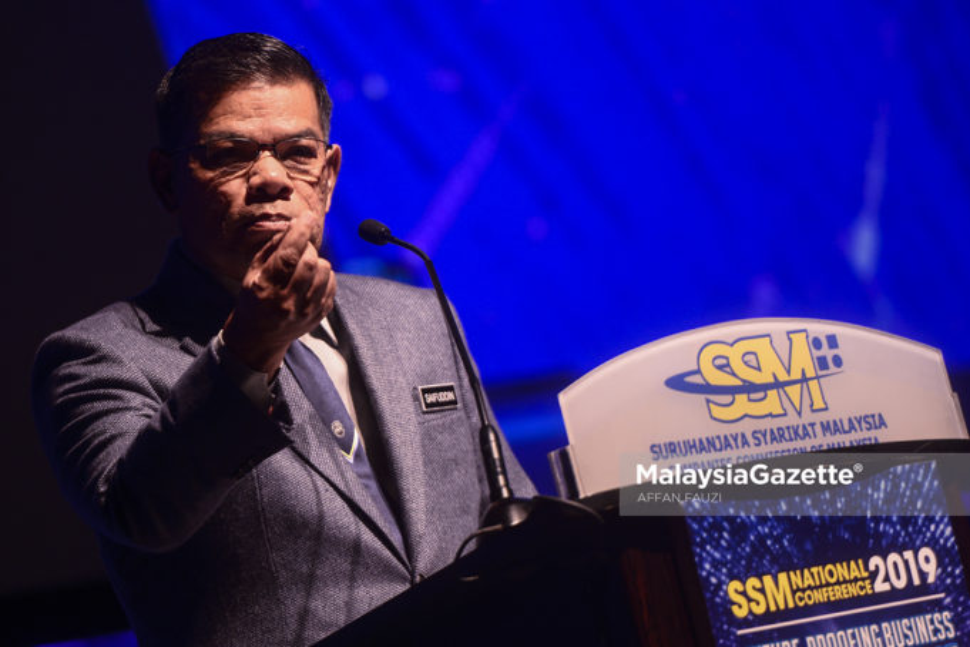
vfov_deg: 6.9
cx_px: 485
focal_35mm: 200
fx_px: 5388
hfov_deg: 10.3
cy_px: 324
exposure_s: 1/640
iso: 1250
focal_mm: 200
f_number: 2.8
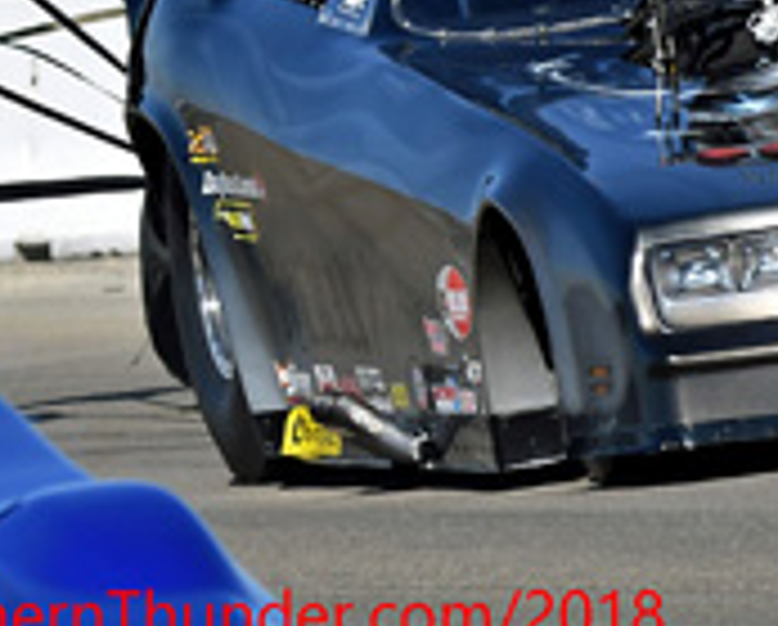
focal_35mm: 813
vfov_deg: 1.9
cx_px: 490
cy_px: -14
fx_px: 18752
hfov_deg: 2.4
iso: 160
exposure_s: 1/1250
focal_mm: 200
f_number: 5.6
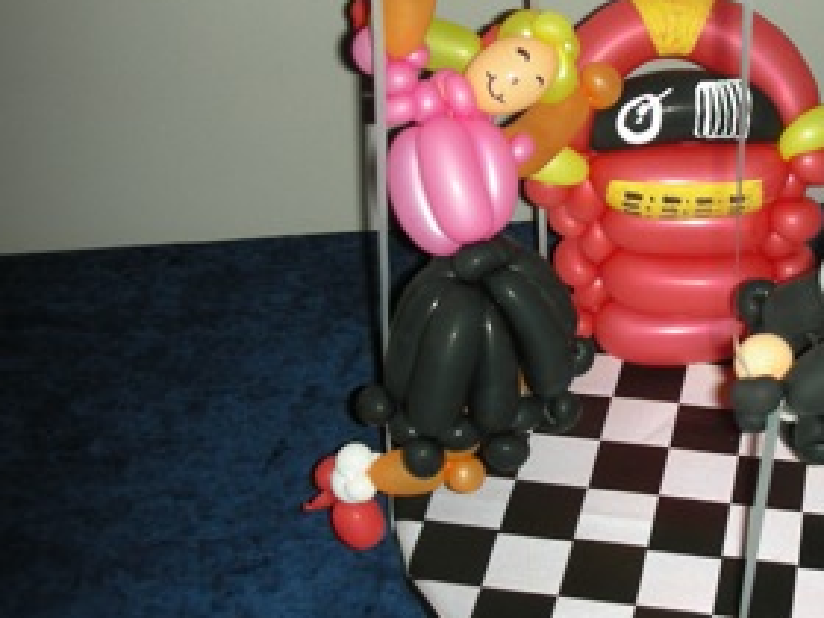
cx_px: 659
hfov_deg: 31.4
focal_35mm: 60
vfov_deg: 24.3
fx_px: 1428
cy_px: 227
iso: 50
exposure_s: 1/60.1
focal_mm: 5.8
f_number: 3
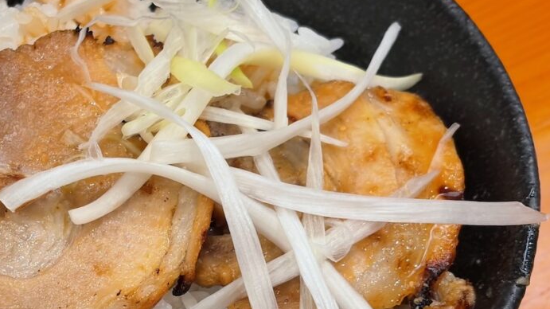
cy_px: 198
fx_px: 1225
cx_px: 159
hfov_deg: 25.1
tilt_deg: -58.8
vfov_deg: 14.4
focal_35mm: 84
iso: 80
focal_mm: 5.96
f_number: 1.6
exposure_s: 1/50
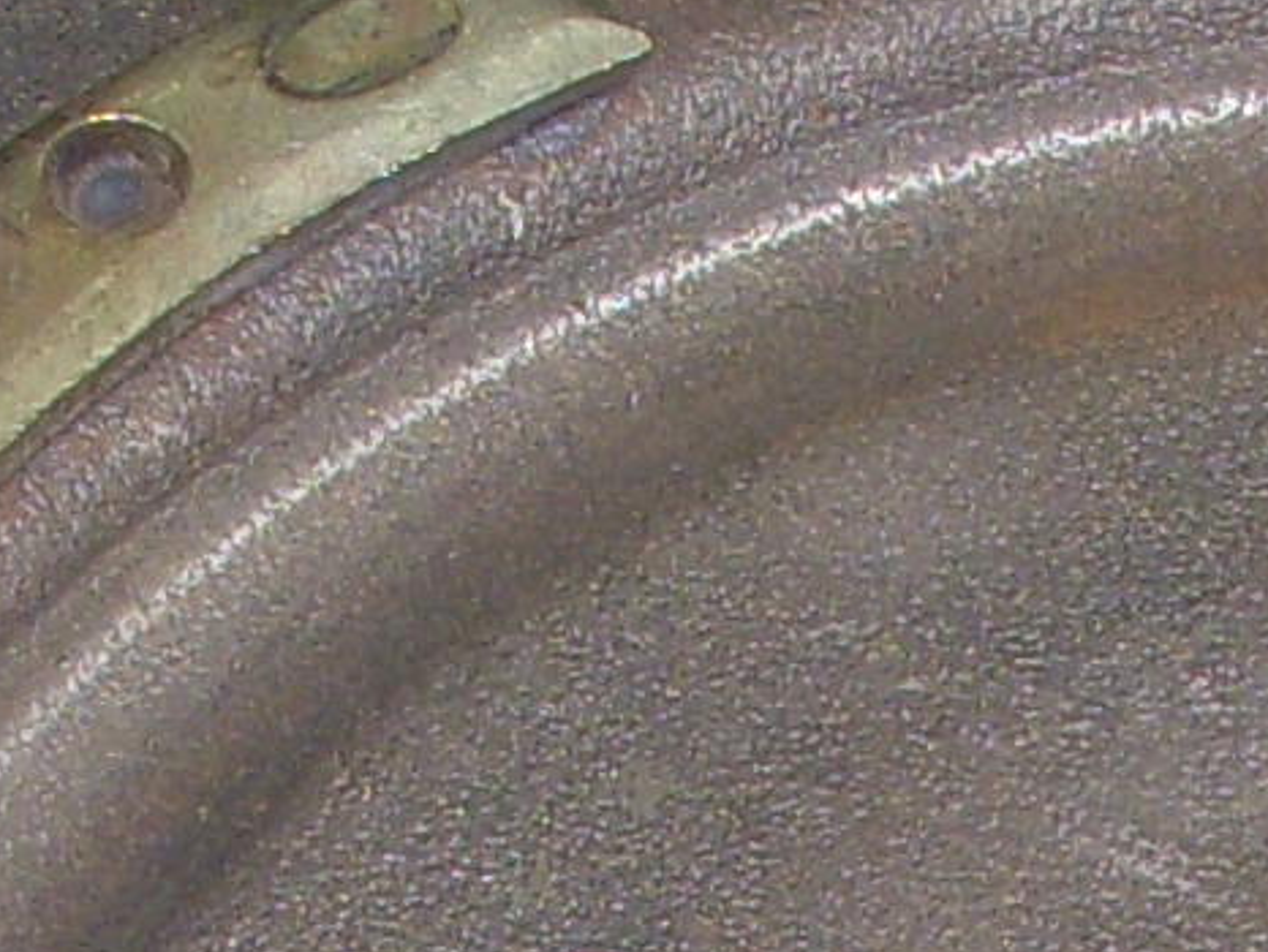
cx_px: 1189
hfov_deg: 7.4
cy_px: 2492
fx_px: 9749
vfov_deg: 5.4
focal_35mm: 266
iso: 100
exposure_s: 1/30
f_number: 3.3
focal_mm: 6.3
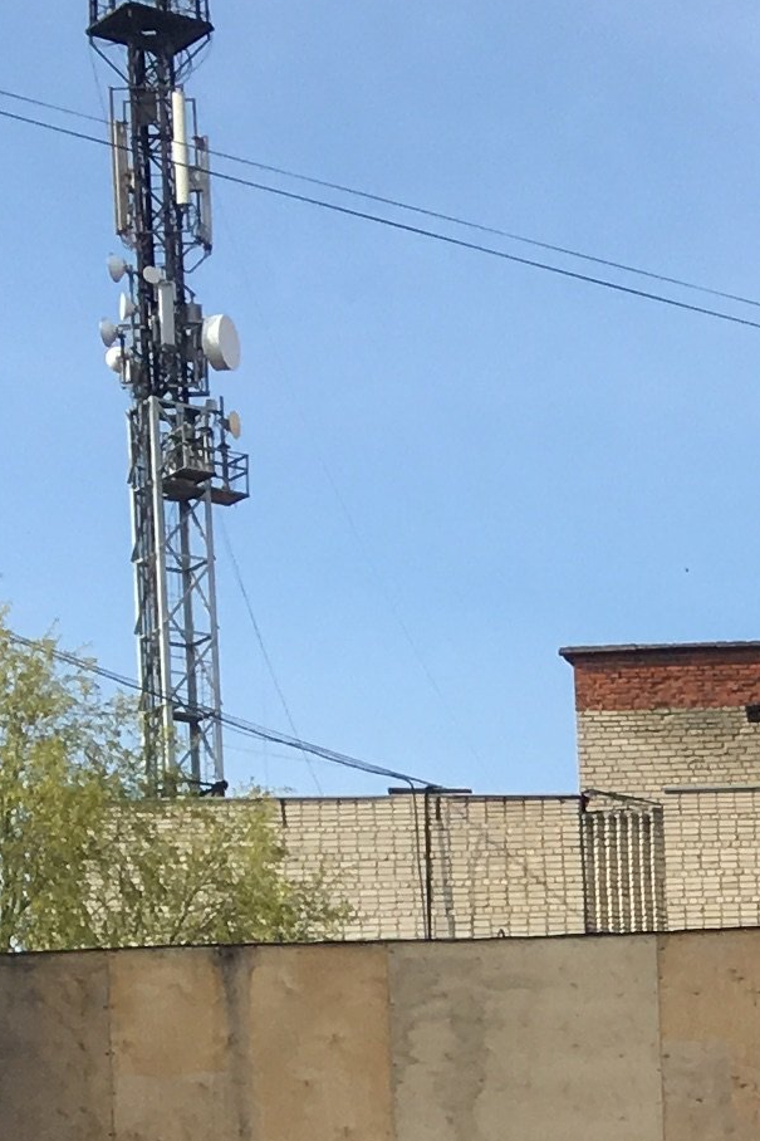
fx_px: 4245
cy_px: 1681
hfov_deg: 9.2
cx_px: 1791
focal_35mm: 134
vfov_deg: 14.4
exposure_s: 1/1326
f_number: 2.2
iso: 25
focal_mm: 4.15
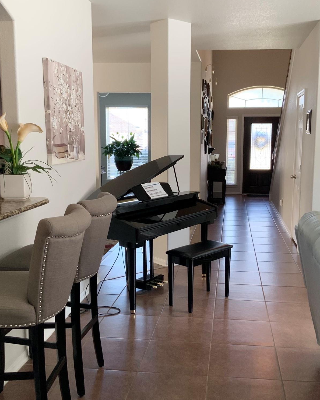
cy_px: 199
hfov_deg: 38.1
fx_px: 462
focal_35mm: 39
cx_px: 184
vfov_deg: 46.8
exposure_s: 1/60
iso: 50
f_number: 1.8
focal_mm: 3
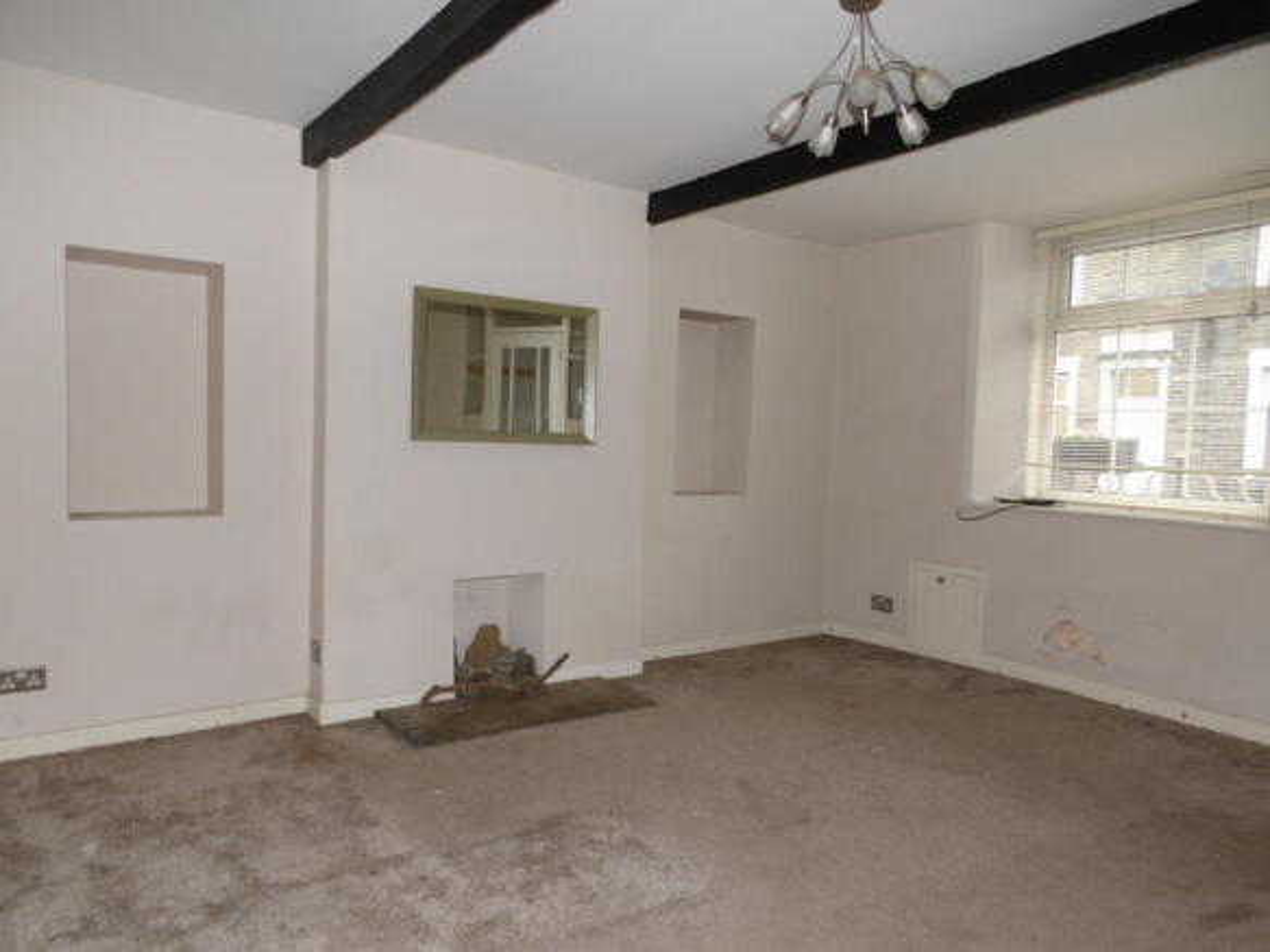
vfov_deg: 56.8
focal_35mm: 24
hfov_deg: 71.6
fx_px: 880
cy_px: 476
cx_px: 635
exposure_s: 1/15
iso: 250
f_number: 4.1
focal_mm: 4.3
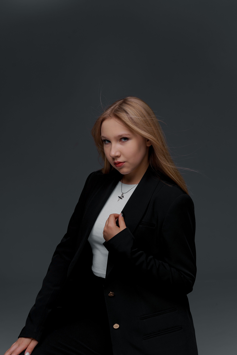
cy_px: 178
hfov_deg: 22.6
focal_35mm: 60
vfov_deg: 33.4
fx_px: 592
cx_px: 118
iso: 100
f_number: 7.1
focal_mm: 60
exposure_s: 1/125
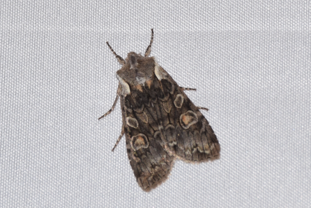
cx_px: 156
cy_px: 104
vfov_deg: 6.5
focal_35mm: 210
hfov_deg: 9.8
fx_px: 1814
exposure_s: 1/160
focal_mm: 140
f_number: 13
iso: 100
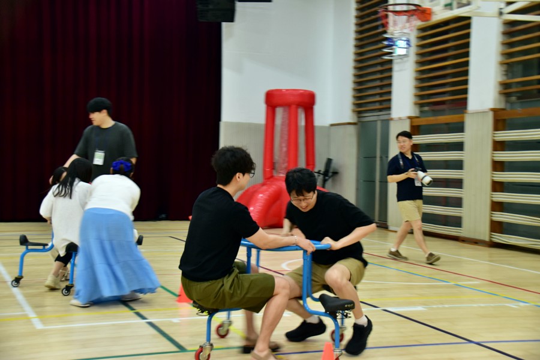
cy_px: 180
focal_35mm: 51
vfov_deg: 26.5
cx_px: 270
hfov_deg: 38.9
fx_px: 765
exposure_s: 1/50
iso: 800
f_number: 5.6
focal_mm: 34
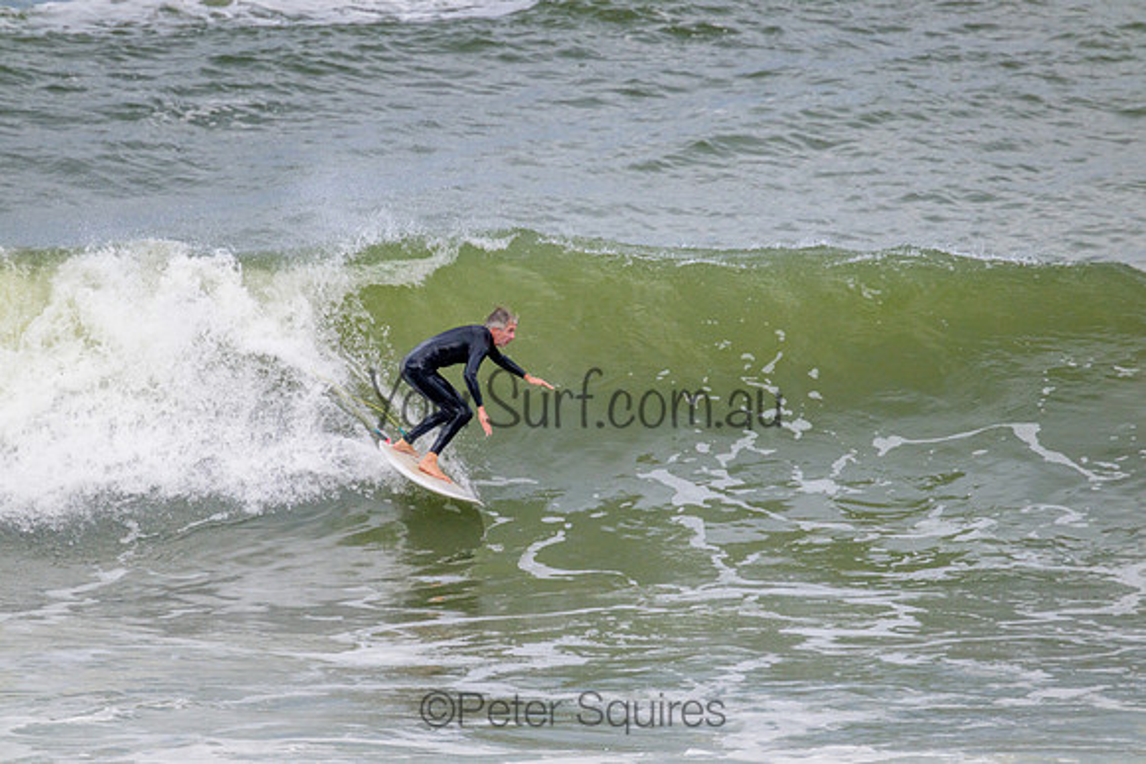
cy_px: 382
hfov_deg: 2.6
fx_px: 25471
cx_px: 573
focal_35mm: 800
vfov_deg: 1.7
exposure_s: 1/2000
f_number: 11
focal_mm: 800
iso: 1000
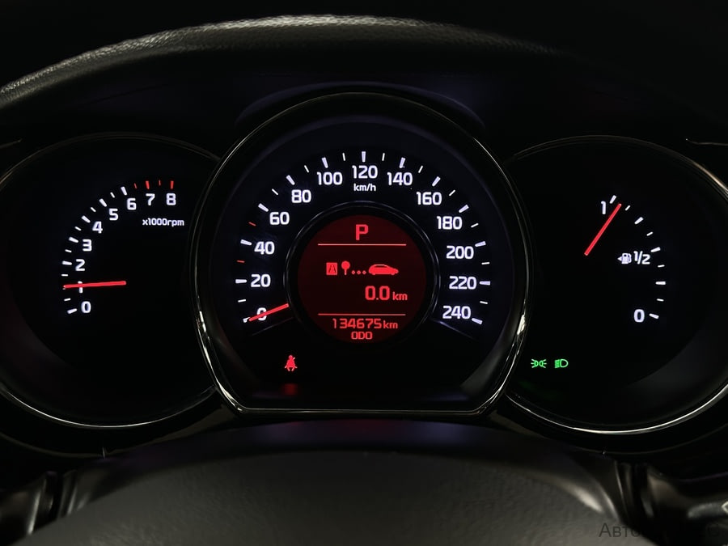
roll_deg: -0.6
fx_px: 1009
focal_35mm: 48
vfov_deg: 30.3
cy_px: 273
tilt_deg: -22.9
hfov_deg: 39.7
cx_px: 364
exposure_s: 1/50
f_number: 1.78
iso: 200
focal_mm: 6.86
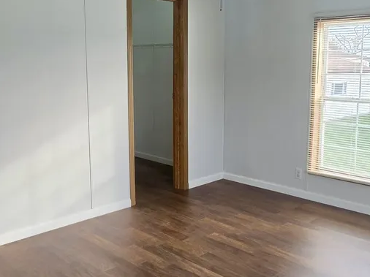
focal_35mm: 37
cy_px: 125
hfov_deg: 50.1
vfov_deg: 38.6
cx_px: 198
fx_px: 395
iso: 32
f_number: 1.9
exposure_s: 1/120
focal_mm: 2.2
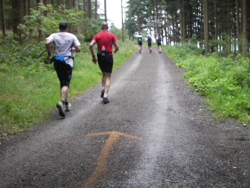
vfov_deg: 37.7
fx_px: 274
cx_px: 125
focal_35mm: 38
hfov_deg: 49.0
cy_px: 94
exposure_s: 1/40
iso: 50
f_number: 3.3
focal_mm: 6.3
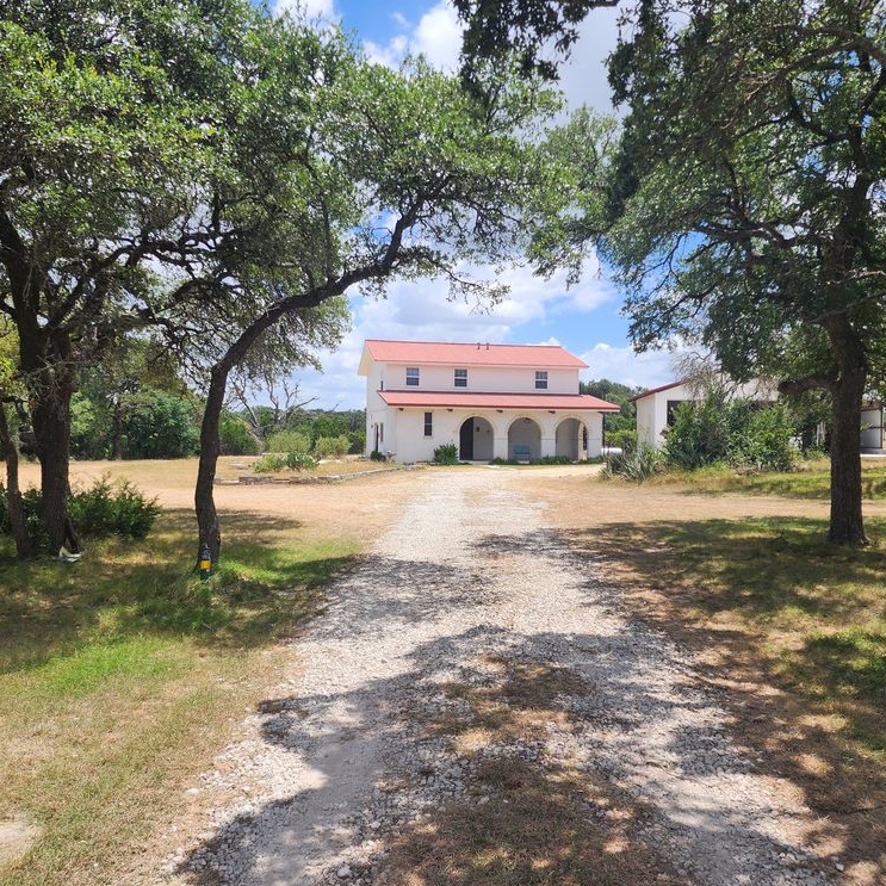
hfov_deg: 57.3
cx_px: 435
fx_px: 811
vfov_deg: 57.3
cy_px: 432
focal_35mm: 28
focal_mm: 6.4
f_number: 1.8
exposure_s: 1/919
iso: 12
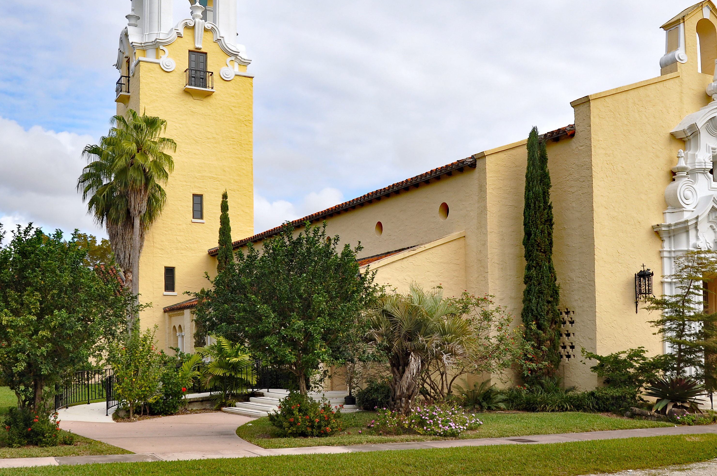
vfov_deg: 29.3
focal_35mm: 46
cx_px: 399
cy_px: 187
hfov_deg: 43.0
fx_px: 910
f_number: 9
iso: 250
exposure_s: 1/320
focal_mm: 21
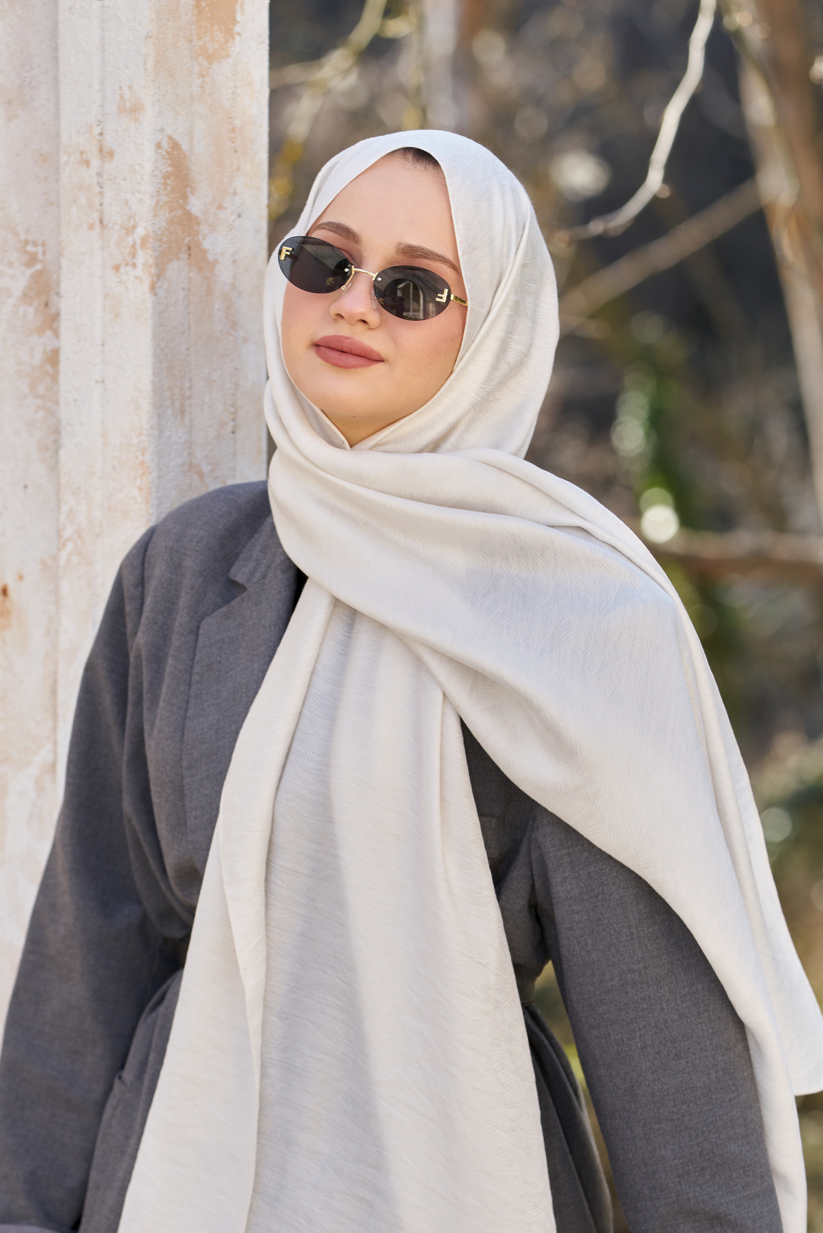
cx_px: 412
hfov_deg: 11.9
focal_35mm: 115
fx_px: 3942
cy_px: 616
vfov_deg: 17.8
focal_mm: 115
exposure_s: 1/200
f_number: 4.5
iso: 200
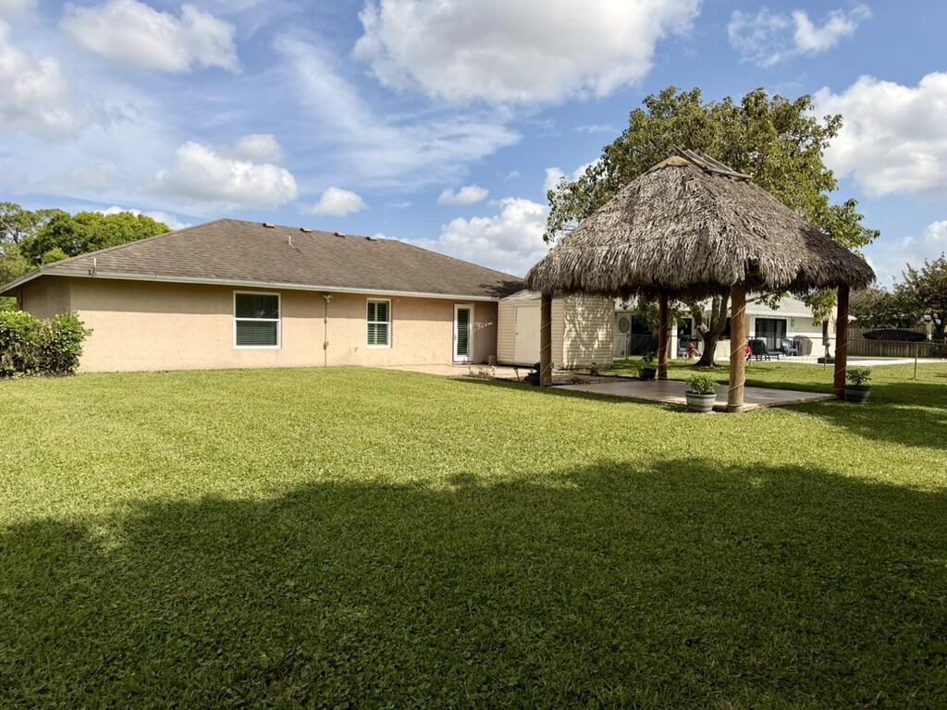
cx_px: 474
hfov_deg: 71.6
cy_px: 355
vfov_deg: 56.8
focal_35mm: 24
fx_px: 657
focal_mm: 6.76
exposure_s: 1/5714
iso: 80
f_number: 1.78
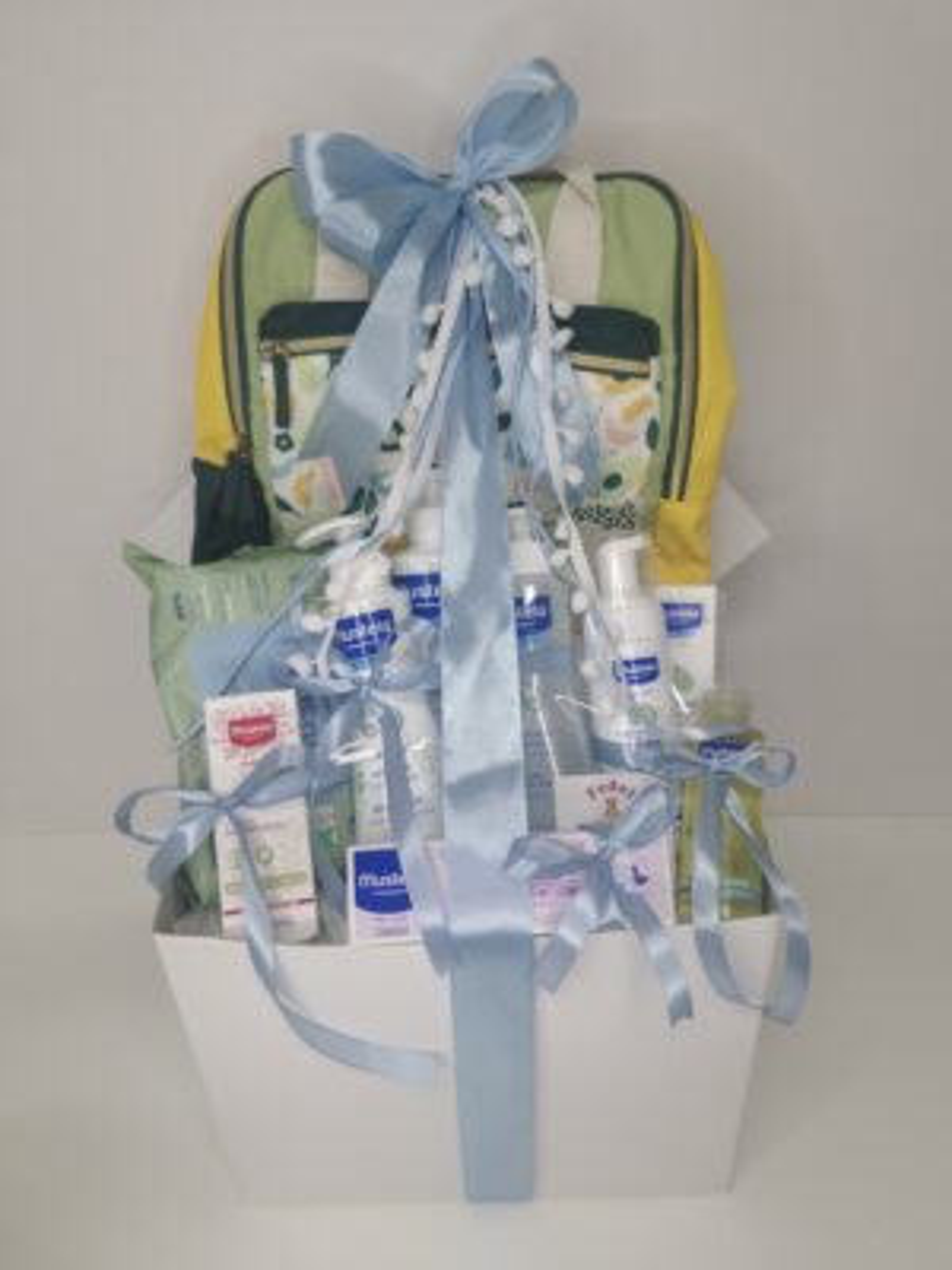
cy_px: 635
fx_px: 843
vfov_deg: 73.9
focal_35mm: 23
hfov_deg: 58.9
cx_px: 476
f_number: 1.8
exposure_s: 1/100
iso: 100
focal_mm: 5.54
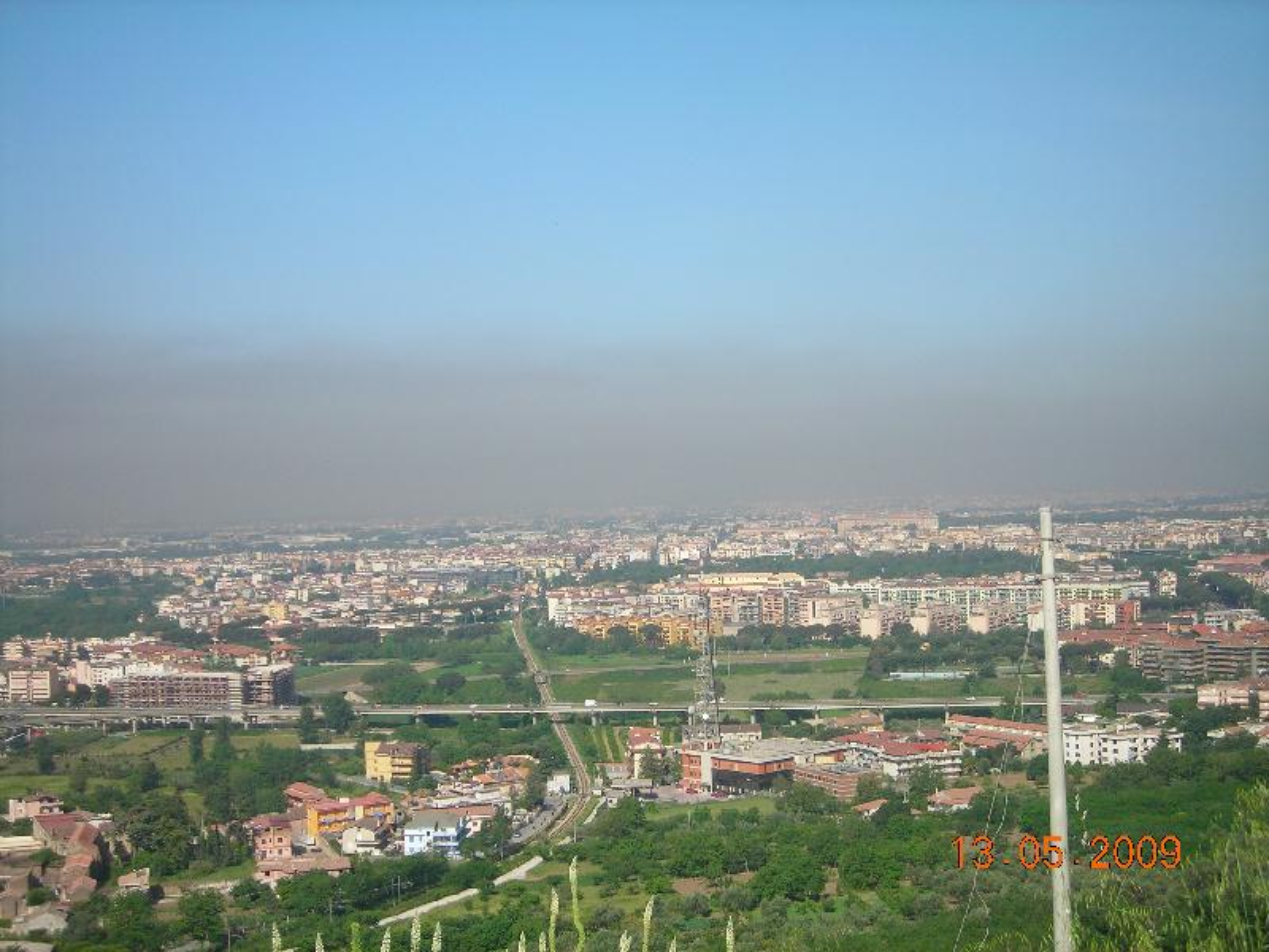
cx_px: 634
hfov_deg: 34.9
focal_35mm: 55
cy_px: 476
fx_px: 2016
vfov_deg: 26.6
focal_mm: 9.1
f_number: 7.3
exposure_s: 1/150
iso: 50
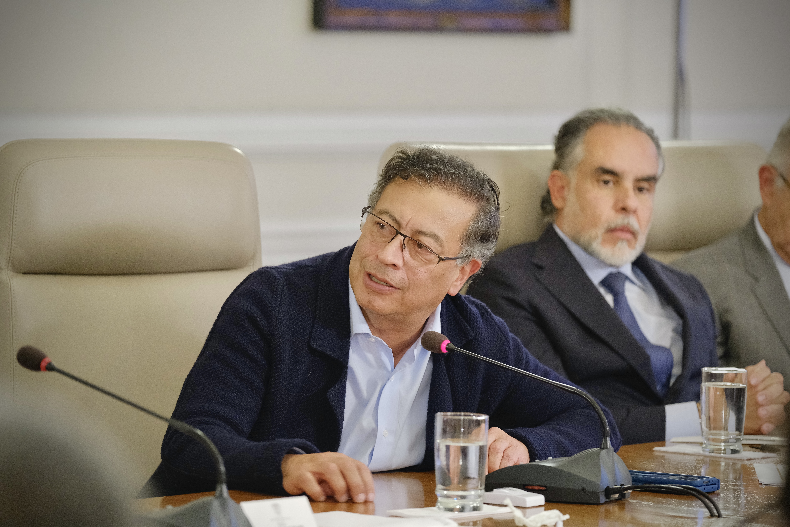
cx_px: 395
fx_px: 4257
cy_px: 264
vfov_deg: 7.1
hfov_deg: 10.6
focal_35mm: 194
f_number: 2.8
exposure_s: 1/160
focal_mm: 129.2
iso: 2500
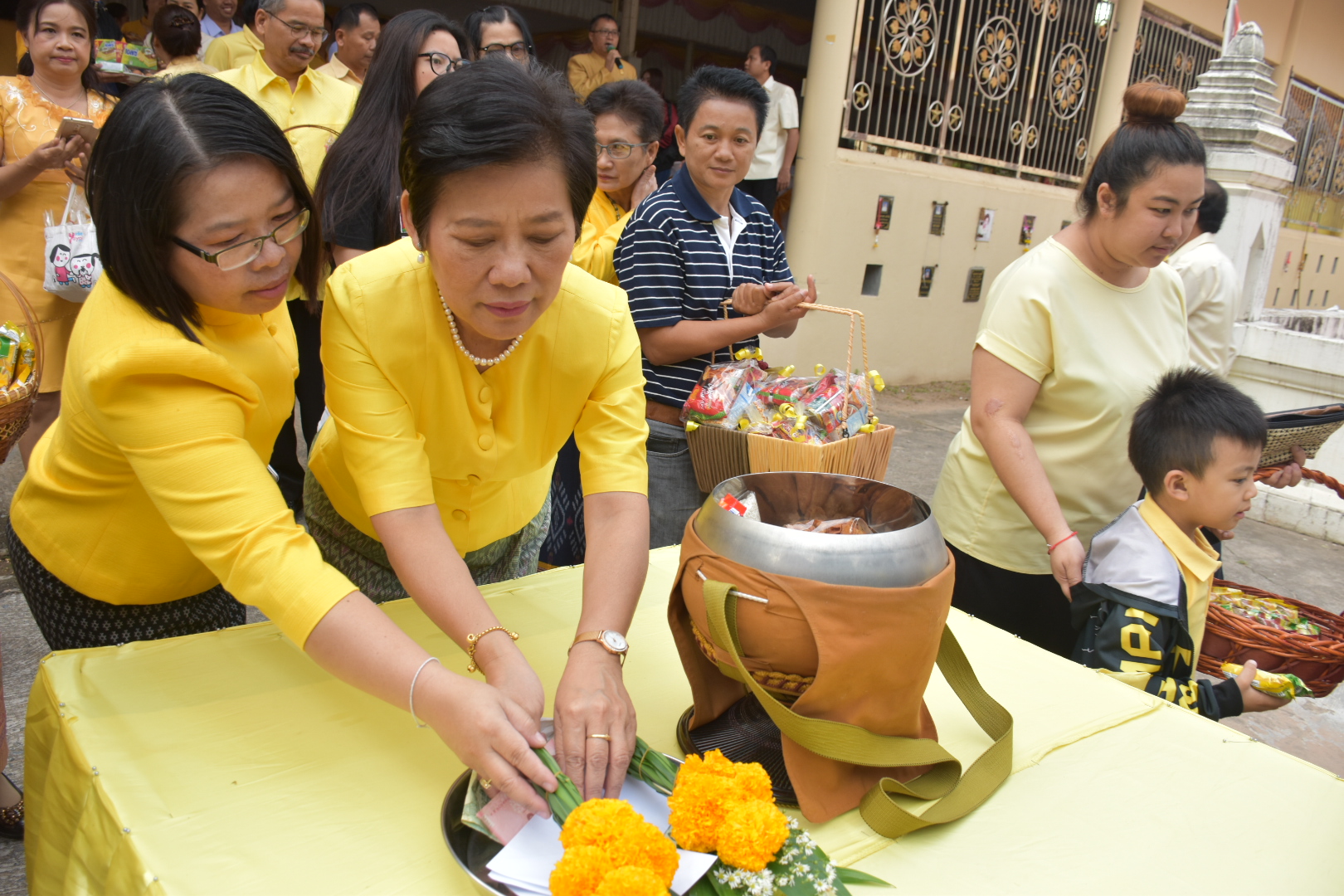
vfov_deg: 47.9
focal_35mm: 27
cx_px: 672
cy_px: 448
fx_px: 1008
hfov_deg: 67.4
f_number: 5.6
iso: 280
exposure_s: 1/125
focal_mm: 18
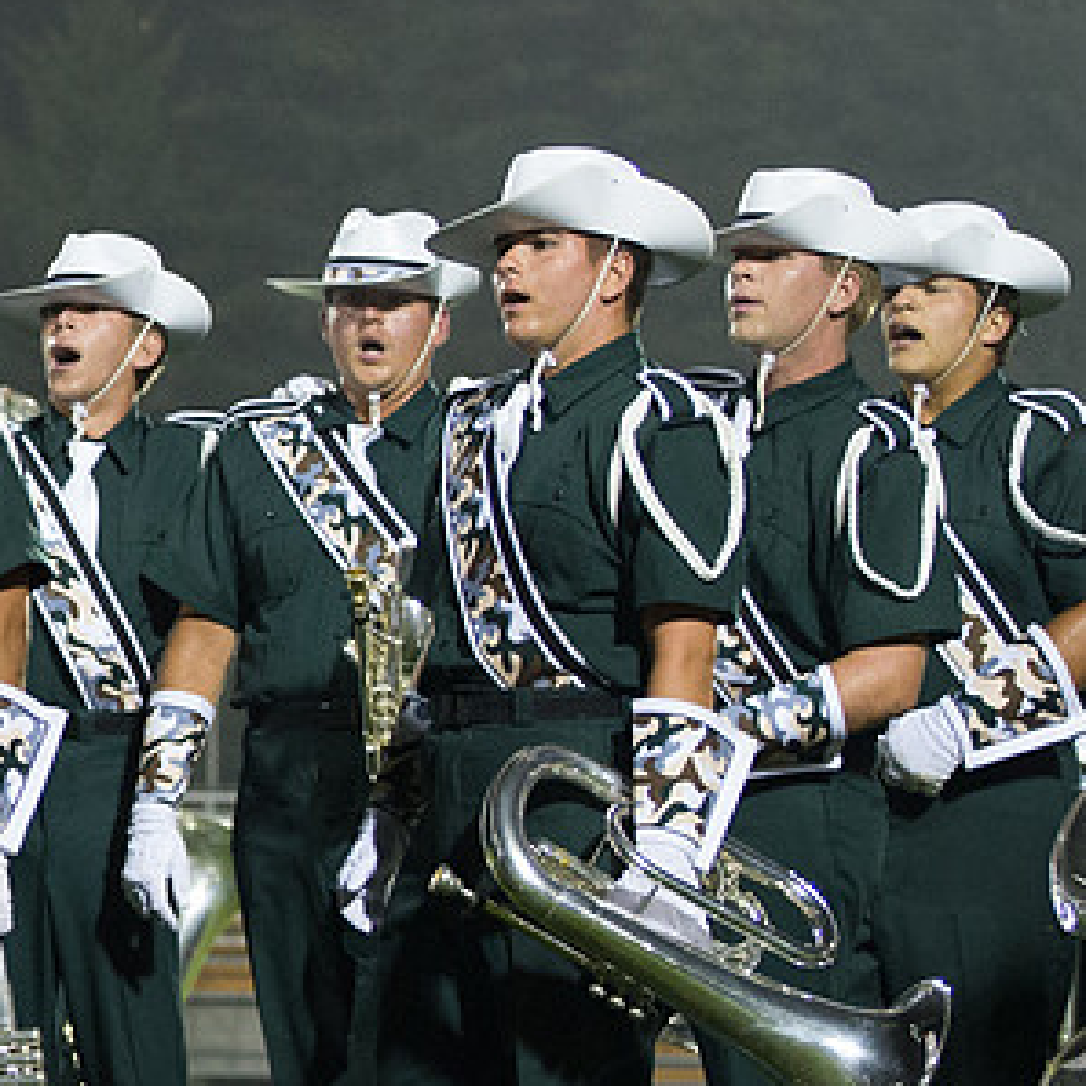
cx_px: -633
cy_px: 364
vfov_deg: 6.3
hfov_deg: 6.3
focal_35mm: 276
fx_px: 9796
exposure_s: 1/160
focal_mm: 82
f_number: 4.5
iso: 3600
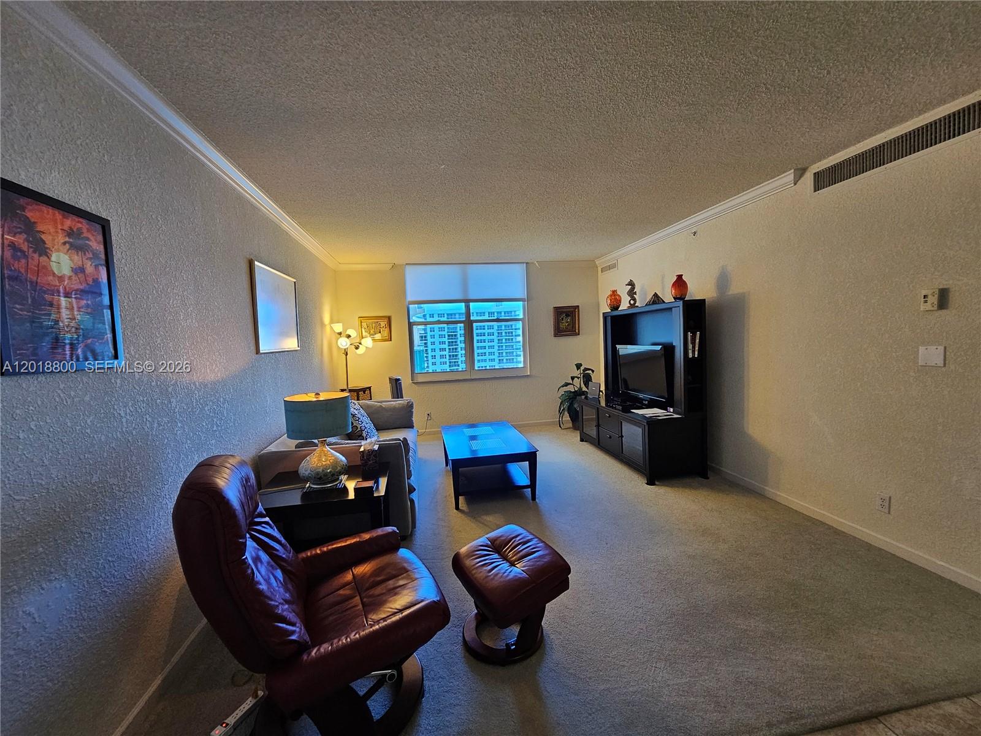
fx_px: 368
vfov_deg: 89.9
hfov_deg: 106.2
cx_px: 490
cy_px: 368
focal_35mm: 13
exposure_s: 1/60
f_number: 2.2
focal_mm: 2.2
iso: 250
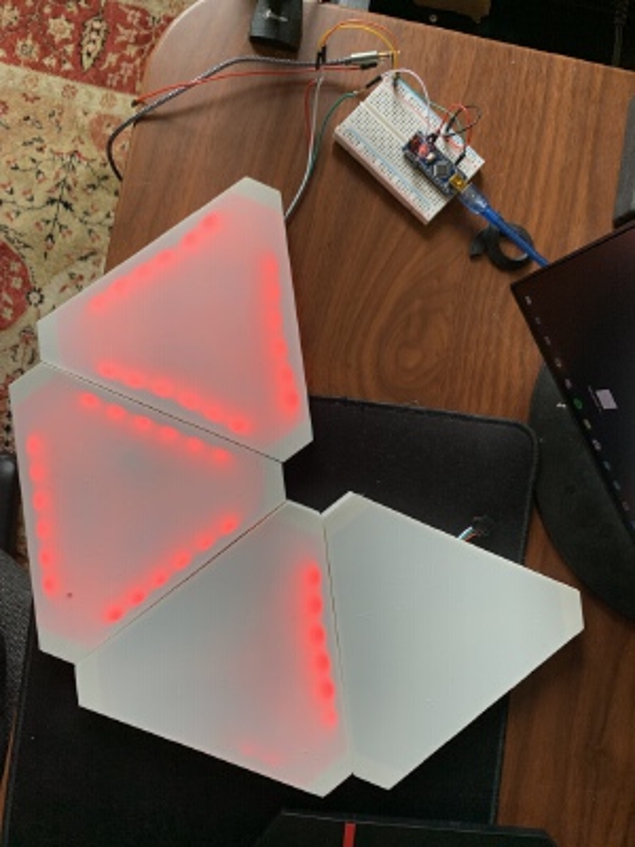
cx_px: 318
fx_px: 636
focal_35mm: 26
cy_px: 424
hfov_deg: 53.1
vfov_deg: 67.3
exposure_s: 1/74
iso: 100
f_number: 1.8
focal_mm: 4.25
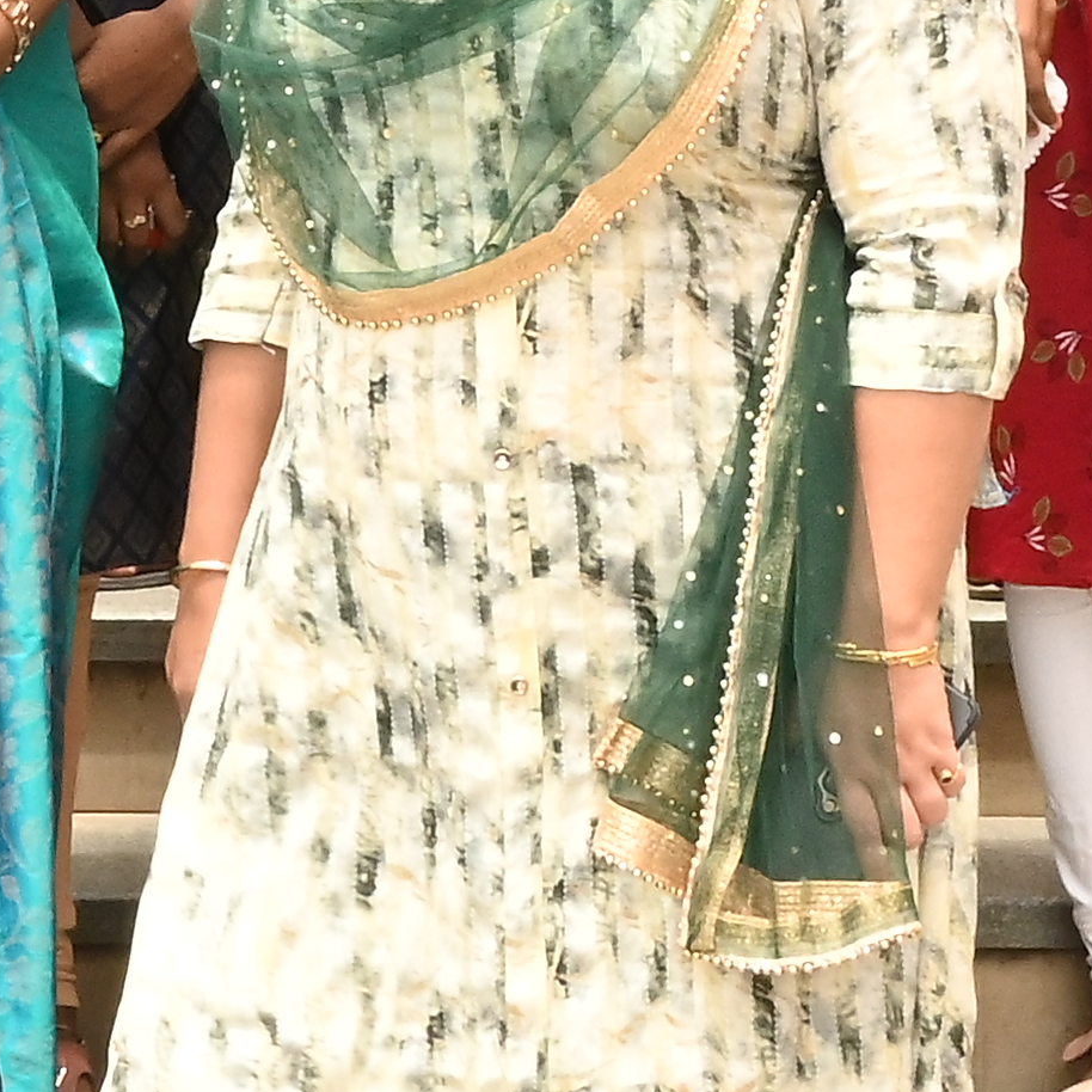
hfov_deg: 8.5
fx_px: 7209
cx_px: -401
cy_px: -375
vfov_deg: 8.5
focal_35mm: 202
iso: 800
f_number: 20
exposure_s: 1/125
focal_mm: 26
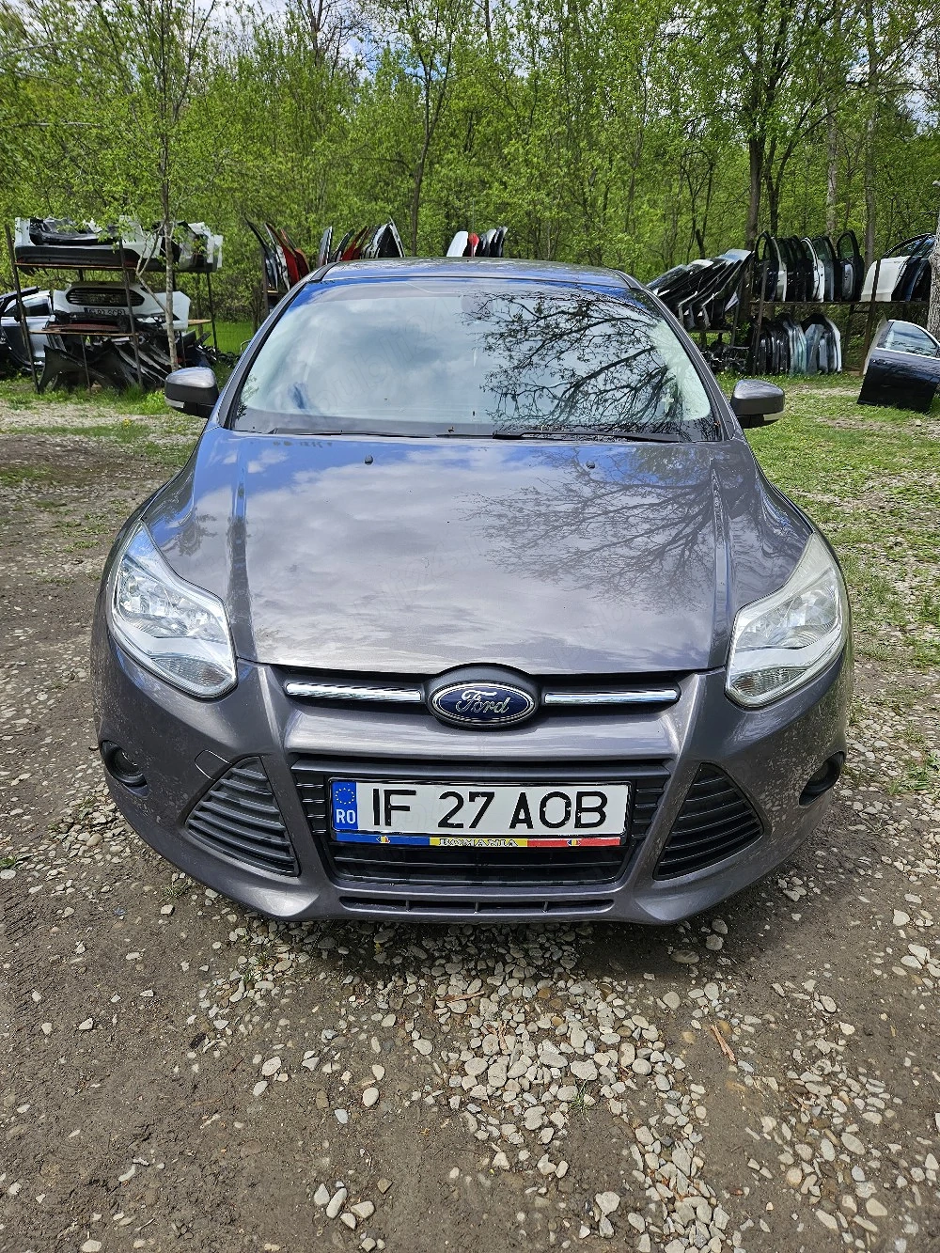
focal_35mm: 23
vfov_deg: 73.9
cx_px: 470
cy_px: 626
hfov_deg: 58.9
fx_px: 833
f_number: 1.8
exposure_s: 1/1429
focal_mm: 5.4
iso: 40
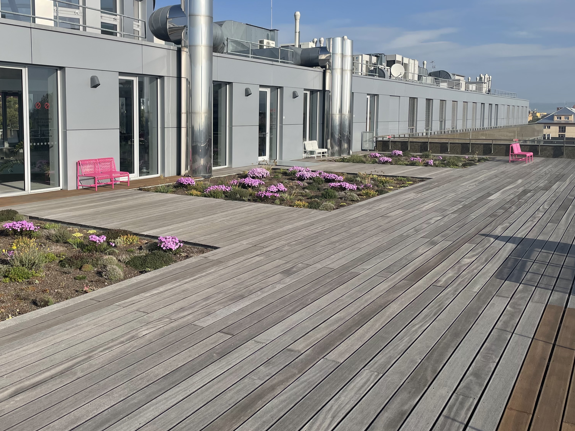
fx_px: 581
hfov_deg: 52.1
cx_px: 220
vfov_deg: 40.5
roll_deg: -0.2
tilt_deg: -3.8
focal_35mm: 35
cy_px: 169
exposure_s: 1/4464
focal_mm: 4.2
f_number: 1.6
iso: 32
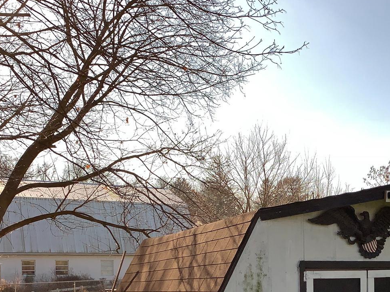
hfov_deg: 34.3
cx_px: 288
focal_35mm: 55
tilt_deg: -5.9
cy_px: 299
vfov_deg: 25.1
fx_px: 620
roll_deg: -1.2
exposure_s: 1/2208
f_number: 1.8
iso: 40
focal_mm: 4.25
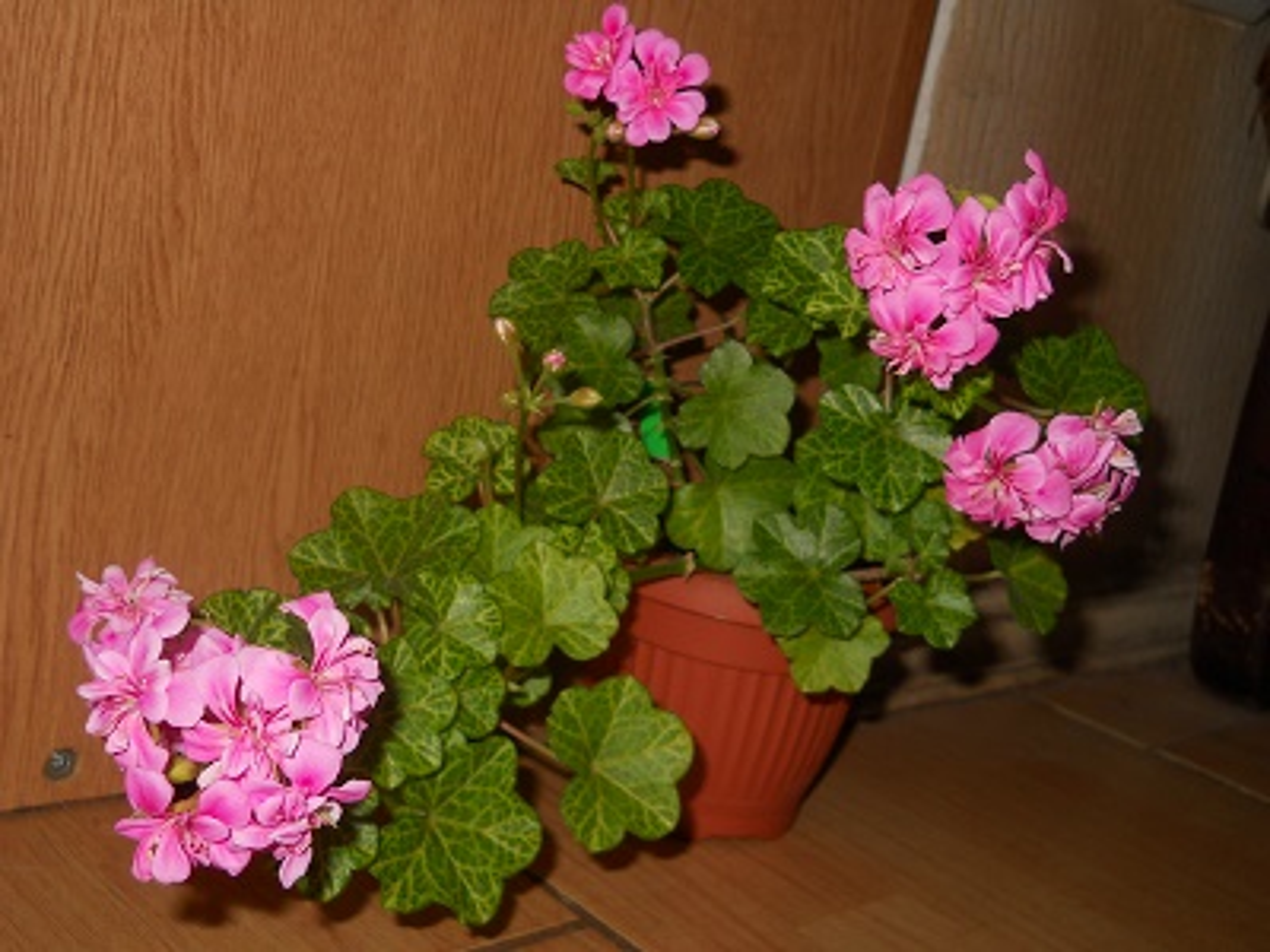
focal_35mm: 48
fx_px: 1761
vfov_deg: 30.3
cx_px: 635
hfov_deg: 39.7
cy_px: 476
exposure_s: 1/30
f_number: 3.3
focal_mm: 7.88
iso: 80
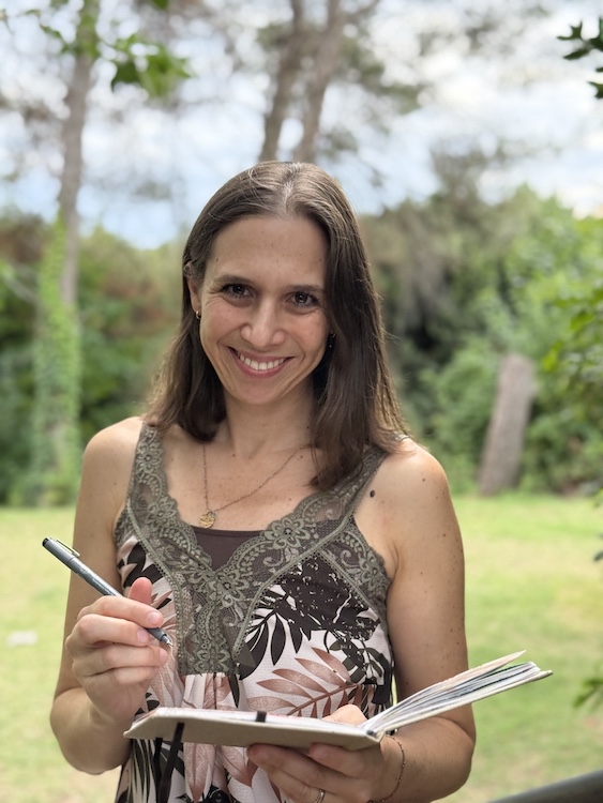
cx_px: 302
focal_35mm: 48
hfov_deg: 30.3
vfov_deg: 39.6
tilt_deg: -5.3
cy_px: 402
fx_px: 1114
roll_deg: -0.6
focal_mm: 6.76
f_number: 1.78
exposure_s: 1/214
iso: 200
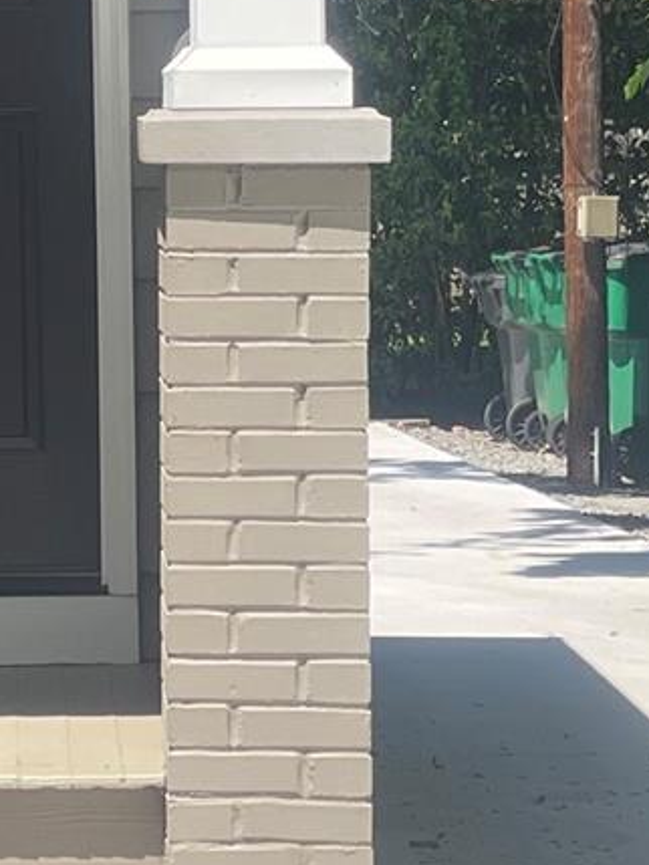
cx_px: -258
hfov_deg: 6.4
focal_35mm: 229
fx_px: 5722
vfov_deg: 8.6
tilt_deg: +1.6
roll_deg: +1.5
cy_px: 67
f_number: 2.2
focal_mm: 7.5
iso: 32
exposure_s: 1/582
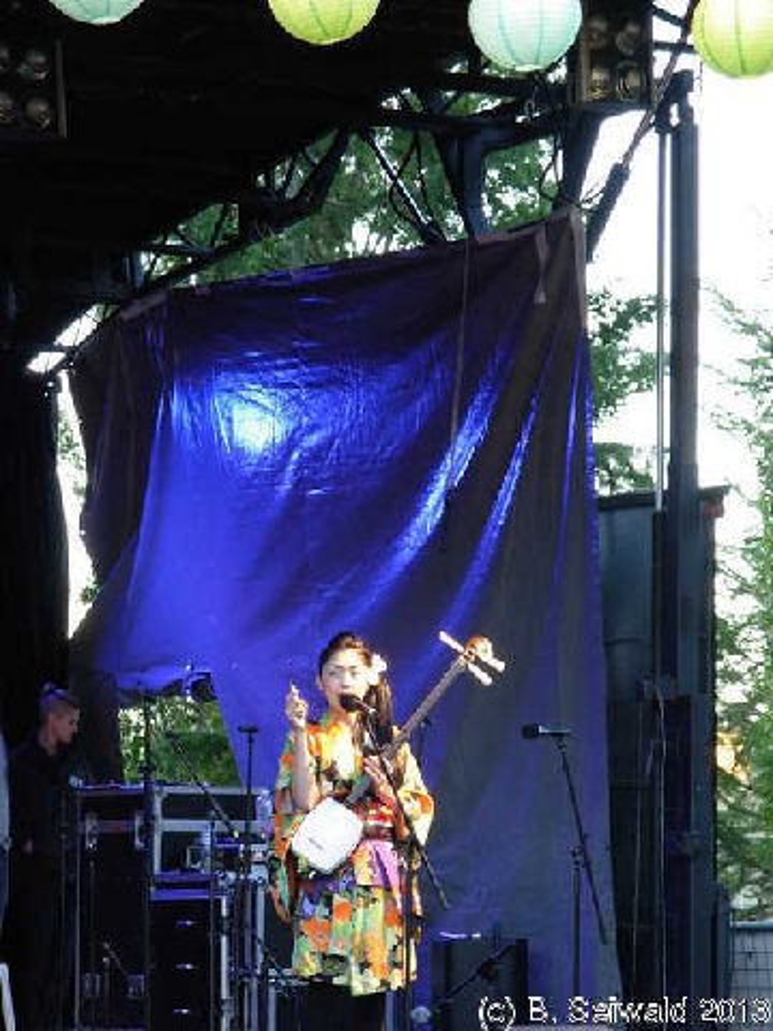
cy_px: 516
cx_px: 386
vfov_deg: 10.4
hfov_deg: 7.8
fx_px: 5657
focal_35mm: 190
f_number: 5
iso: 118
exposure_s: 1/11.3
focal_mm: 31.4
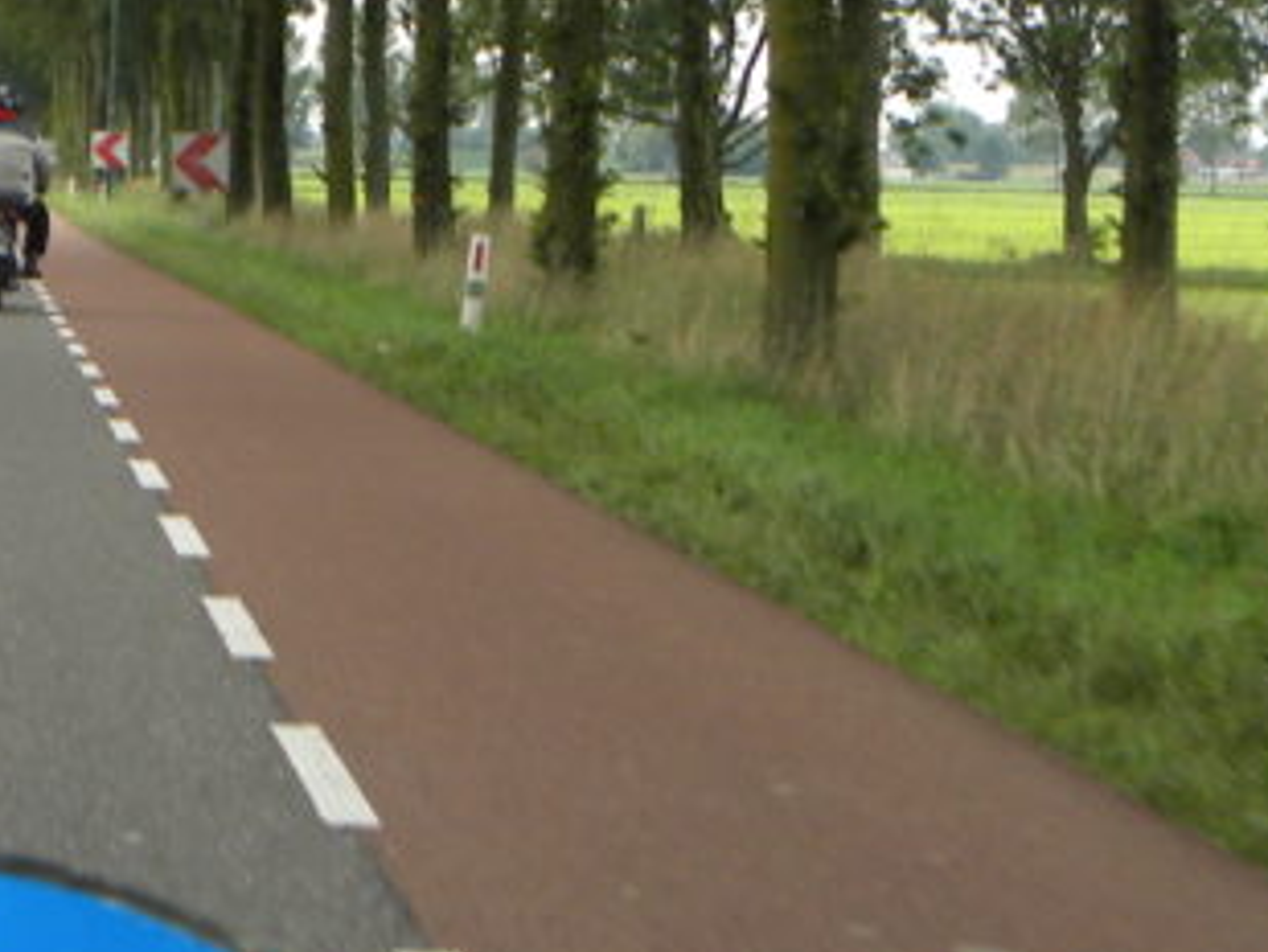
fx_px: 3518
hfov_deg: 20.2
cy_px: 259
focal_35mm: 96
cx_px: 213
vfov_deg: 15.4
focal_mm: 5.2
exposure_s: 1/263
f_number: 2.8
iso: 80
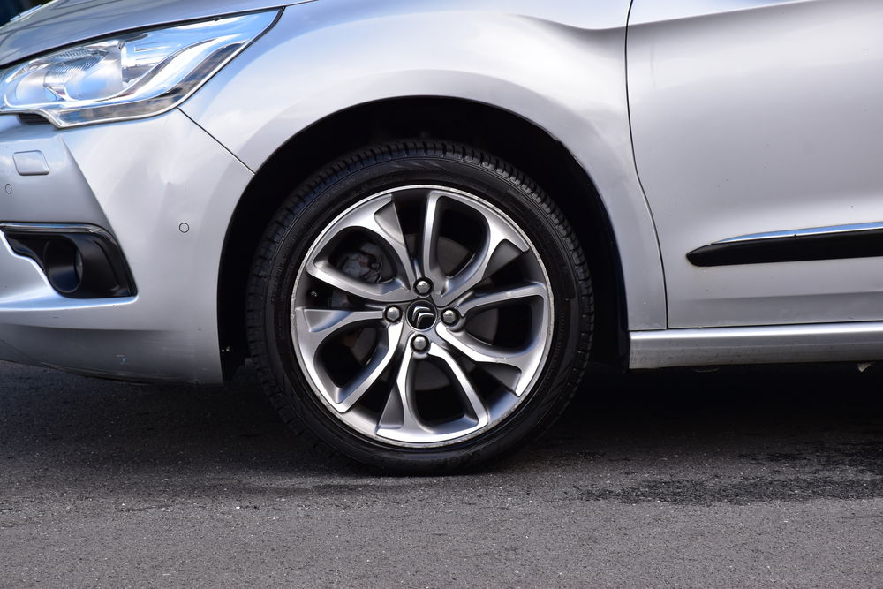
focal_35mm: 142
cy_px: 294
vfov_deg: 9.6
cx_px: 442
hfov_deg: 14.4
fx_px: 3495
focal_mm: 95
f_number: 9
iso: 400
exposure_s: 1/160
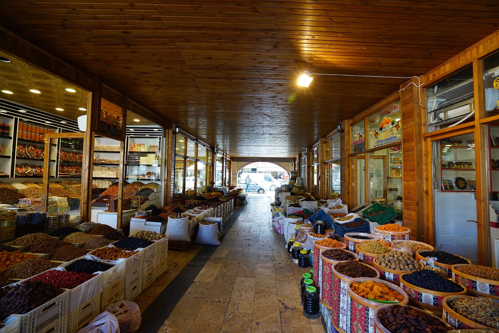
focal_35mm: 16
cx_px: 250
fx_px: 222
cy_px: 166
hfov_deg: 96.7
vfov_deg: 73.8
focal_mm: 16
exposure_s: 1/50
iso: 800
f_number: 6.3
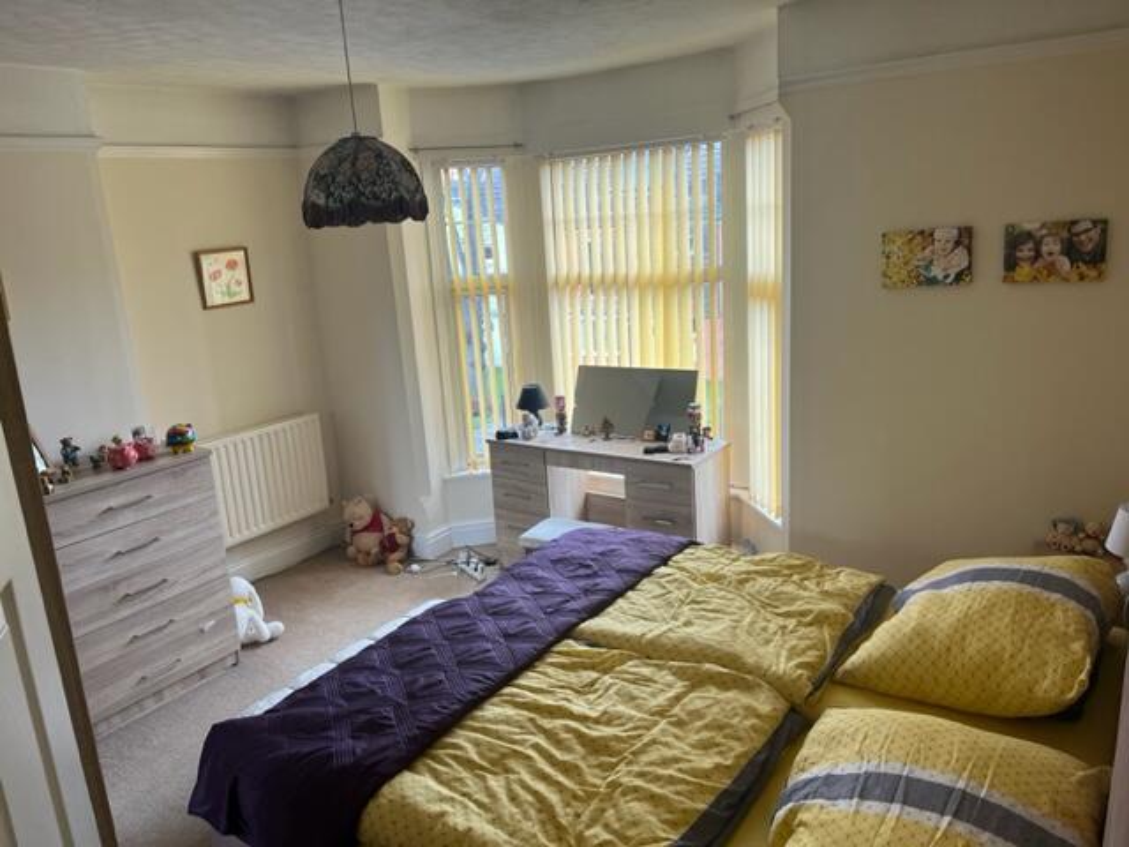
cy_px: 424
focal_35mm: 26
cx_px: 564
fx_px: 848
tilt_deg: -14.4
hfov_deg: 67.3
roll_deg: +4.1
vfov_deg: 53.1
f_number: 1.6
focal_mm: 5.1
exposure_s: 1/122
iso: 64
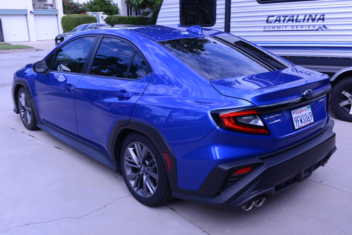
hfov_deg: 54.4
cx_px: 176
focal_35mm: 35
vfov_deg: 37.9
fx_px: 342
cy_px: 118
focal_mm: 35
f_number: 8
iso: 220
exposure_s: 1/250
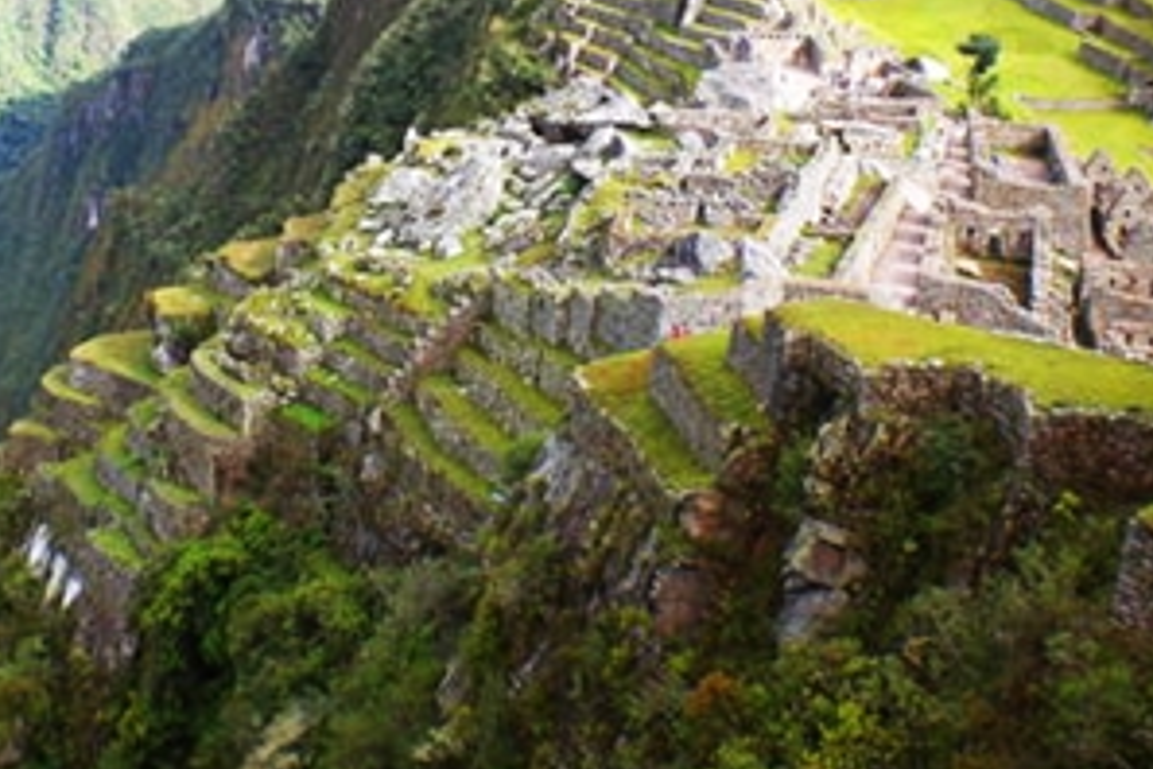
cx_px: 412
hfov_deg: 33.2
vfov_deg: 22.5
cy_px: 229
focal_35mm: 60
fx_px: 1922
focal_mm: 6.3
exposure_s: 1/160
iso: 50
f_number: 4.4
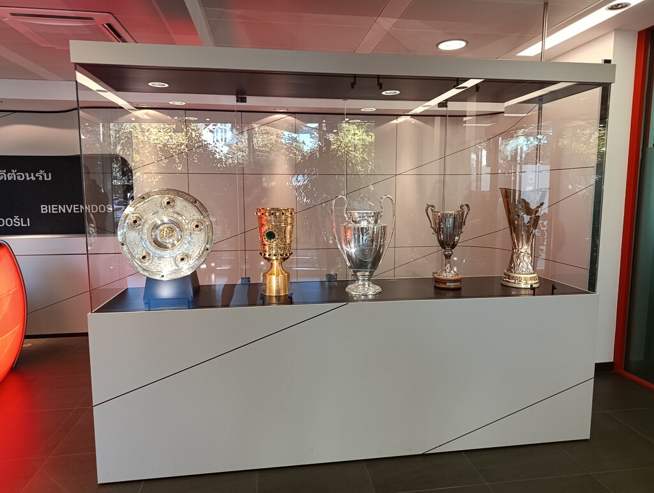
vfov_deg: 59.0
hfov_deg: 73.8
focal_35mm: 23
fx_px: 435
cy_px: 246
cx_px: 327
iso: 1000
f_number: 1.7
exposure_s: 1/100
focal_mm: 6.11
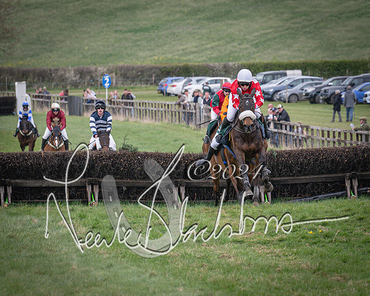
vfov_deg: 3.4
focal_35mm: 462
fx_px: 5057
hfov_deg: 4.2
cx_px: 334
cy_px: 137
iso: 400
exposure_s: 1/800
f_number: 5
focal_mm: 170
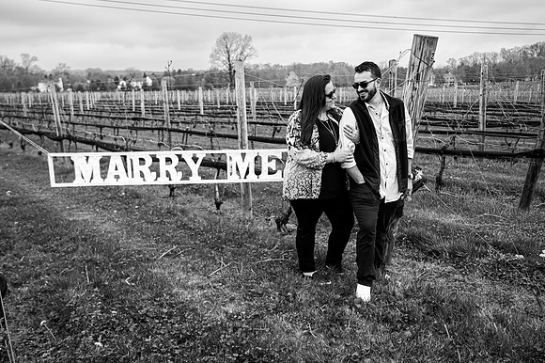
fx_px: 494
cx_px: 273
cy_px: 181
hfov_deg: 57.7
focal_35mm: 33
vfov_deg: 40.3
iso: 64
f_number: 4
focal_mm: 32
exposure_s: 1/200
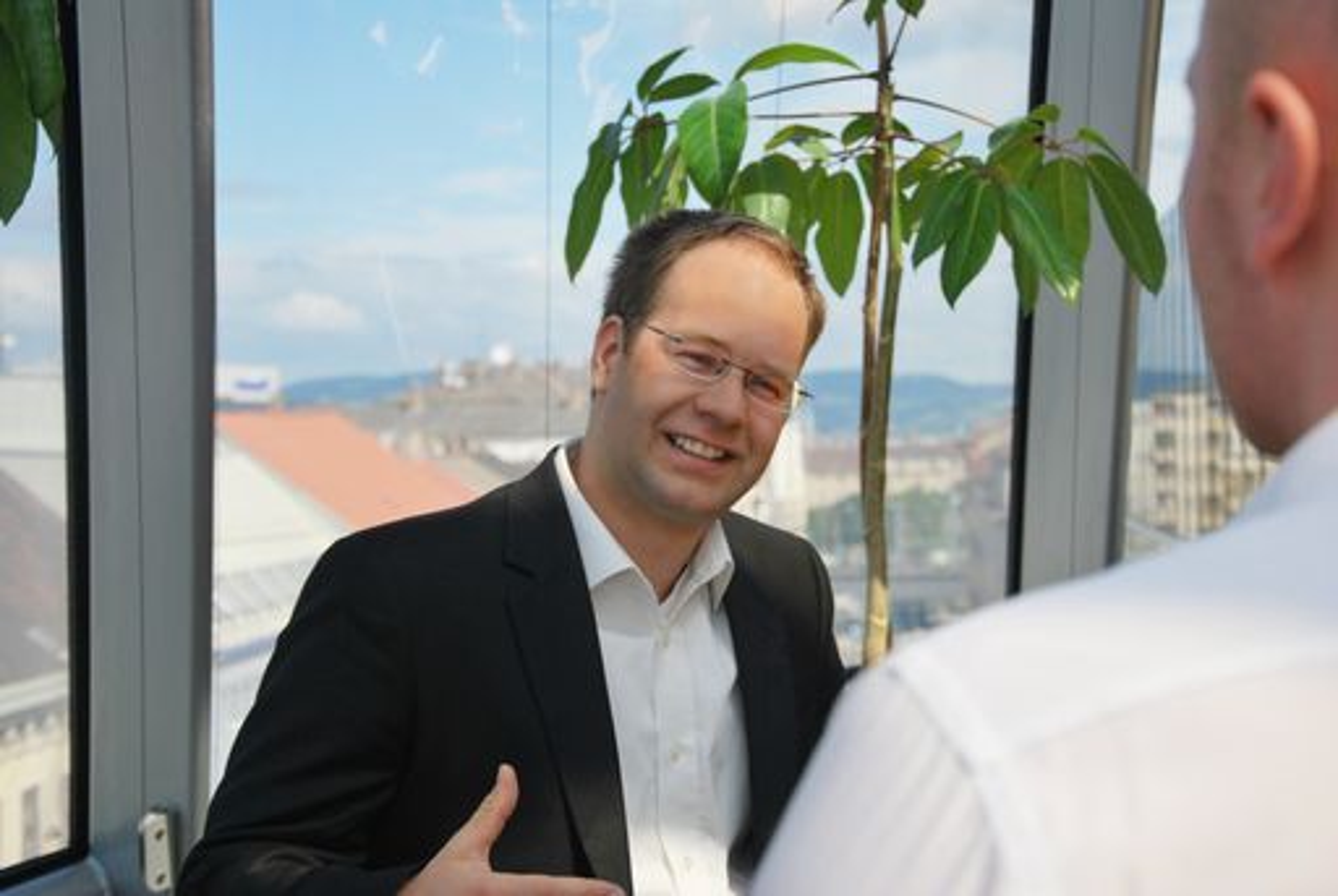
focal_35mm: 75
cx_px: 669
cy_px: 448
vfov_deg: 18.2
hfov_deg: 27.0
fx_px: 2791
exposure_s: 1/125
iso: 110
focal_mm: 50
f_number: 5.6
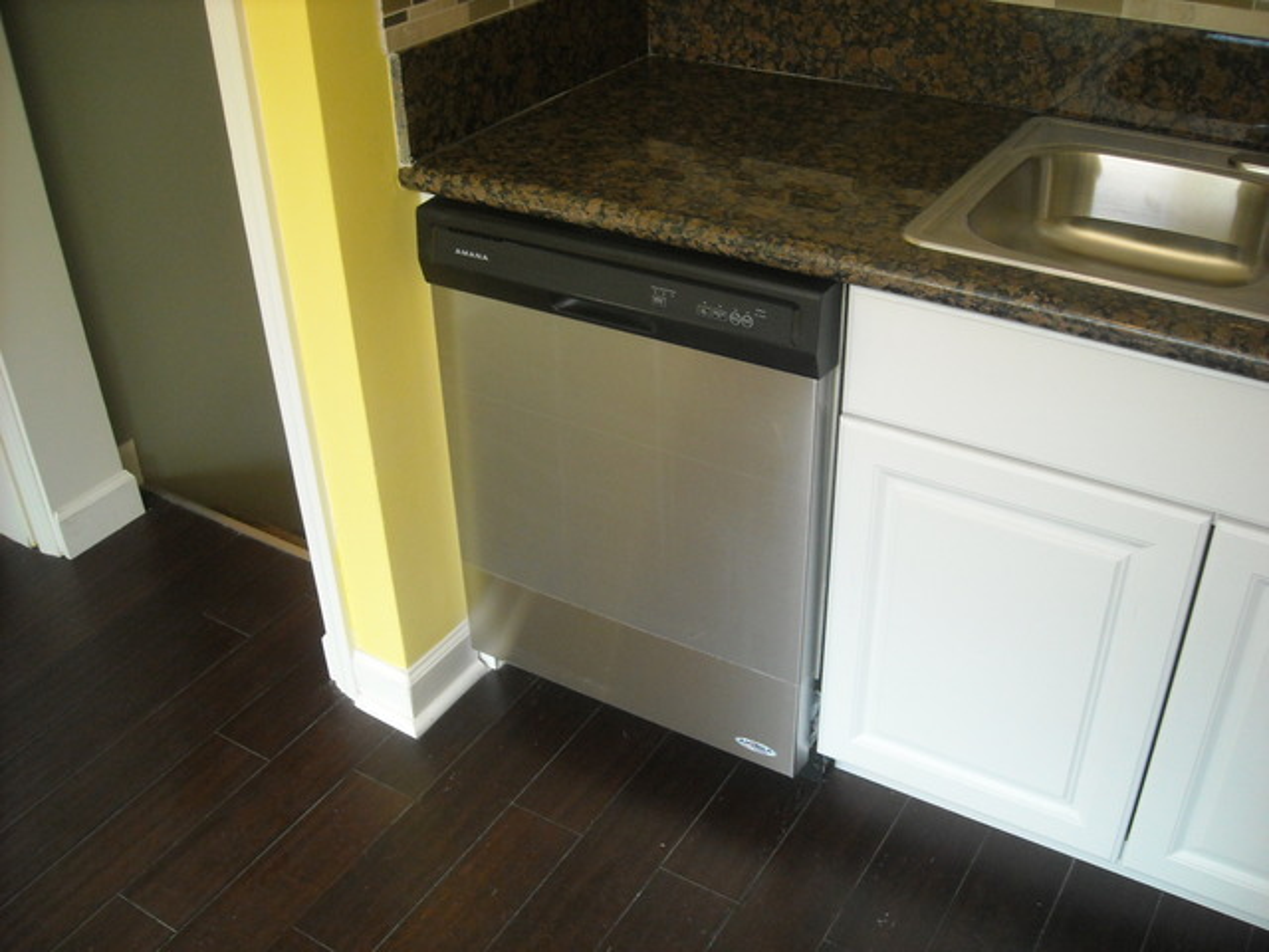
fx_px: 1283
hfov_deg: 52.6
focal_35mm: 35
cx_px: 634
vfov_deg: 40.7
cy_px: 476
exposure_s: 1/60
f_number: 2.8
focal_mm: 5.7
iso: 259
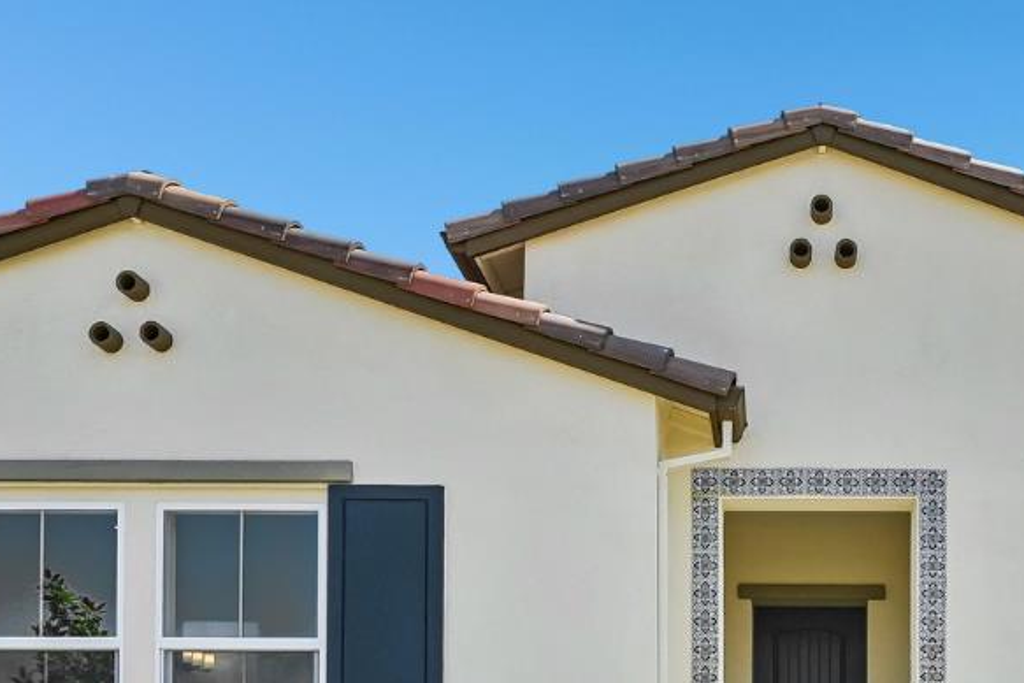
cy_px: 763
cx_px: 820
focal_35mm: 36
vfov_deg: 32.2
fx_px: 1024
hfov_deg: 49.9
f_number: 8
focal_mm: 14
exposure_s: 1/1250
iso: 640
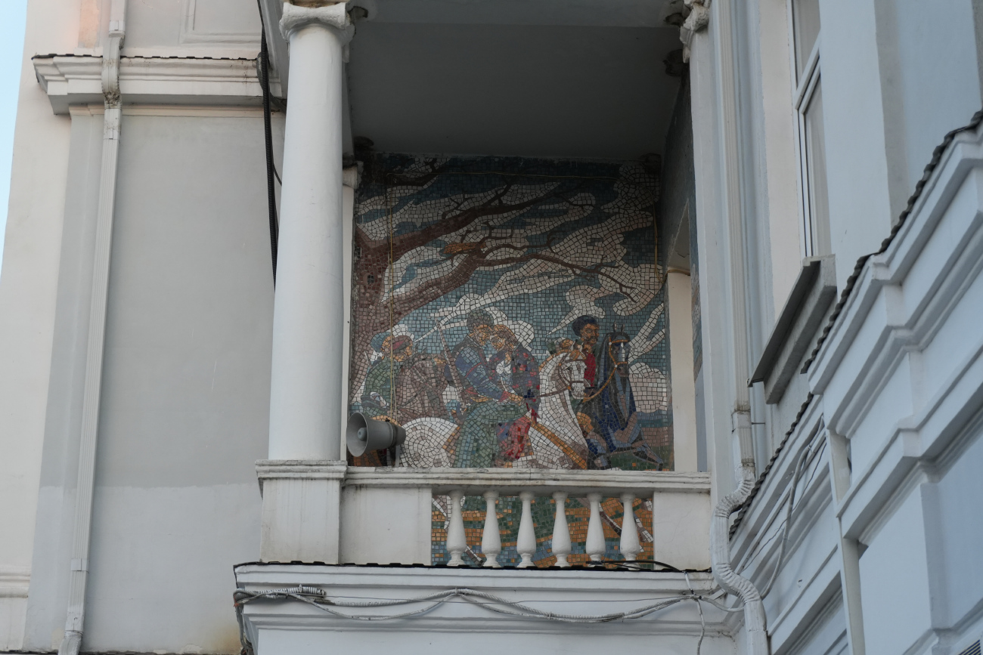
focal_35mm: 75
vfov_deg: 18.2
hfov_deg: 27.0
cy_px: 328
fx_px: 2048
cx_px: 492
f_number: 5.6
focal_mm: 50
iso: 500
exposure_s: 1/160
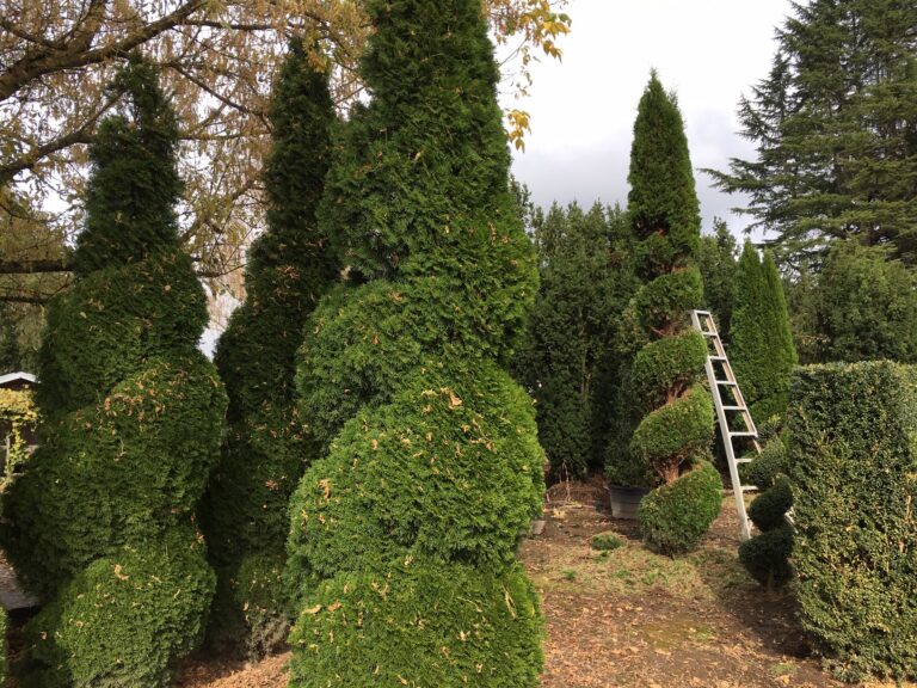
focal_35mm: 29
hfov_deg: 61.7
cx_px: 458
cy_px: 344
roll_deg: +1.0
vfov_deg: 48.2
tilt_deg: +8.5
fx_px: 768
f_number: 2.2
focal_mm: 4.15
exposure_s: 1/574
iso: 25
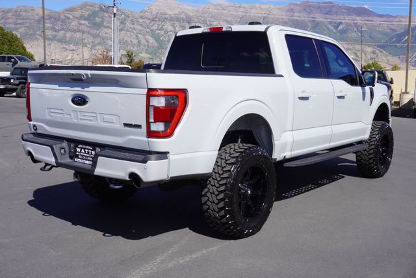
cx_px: 208
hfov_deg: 49.5
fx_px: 451
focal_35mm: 39
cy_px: 139
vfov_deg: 34.3
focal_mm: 26
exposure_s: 1/160
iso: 100
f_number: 11
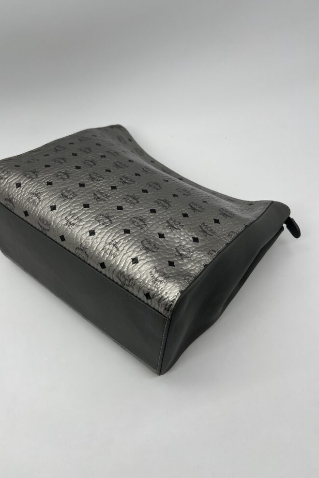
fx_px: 372
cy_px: 237
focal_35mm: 28
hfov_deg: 46.3
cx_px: 139
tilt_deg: -54.3
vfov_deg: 65.5
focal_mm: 5.7
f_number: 1.5
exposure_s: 1/323
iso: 50
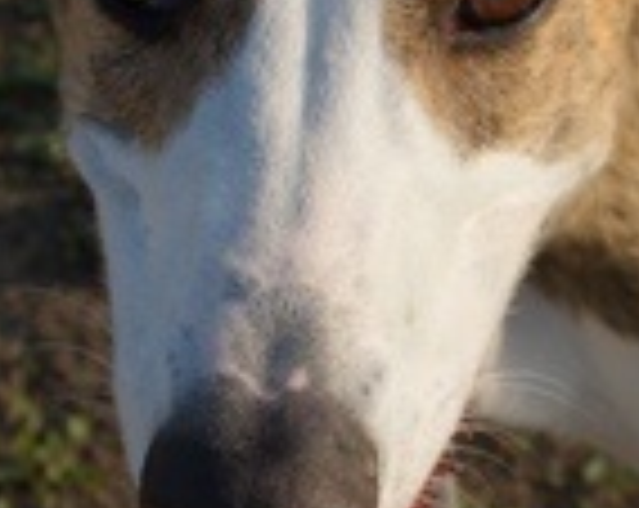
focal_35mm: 238
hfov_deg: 8.1
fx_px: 4492
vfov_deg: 6.5
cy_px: 274
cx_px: 405
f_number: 10
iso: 100
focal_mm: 50
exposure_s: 1/160
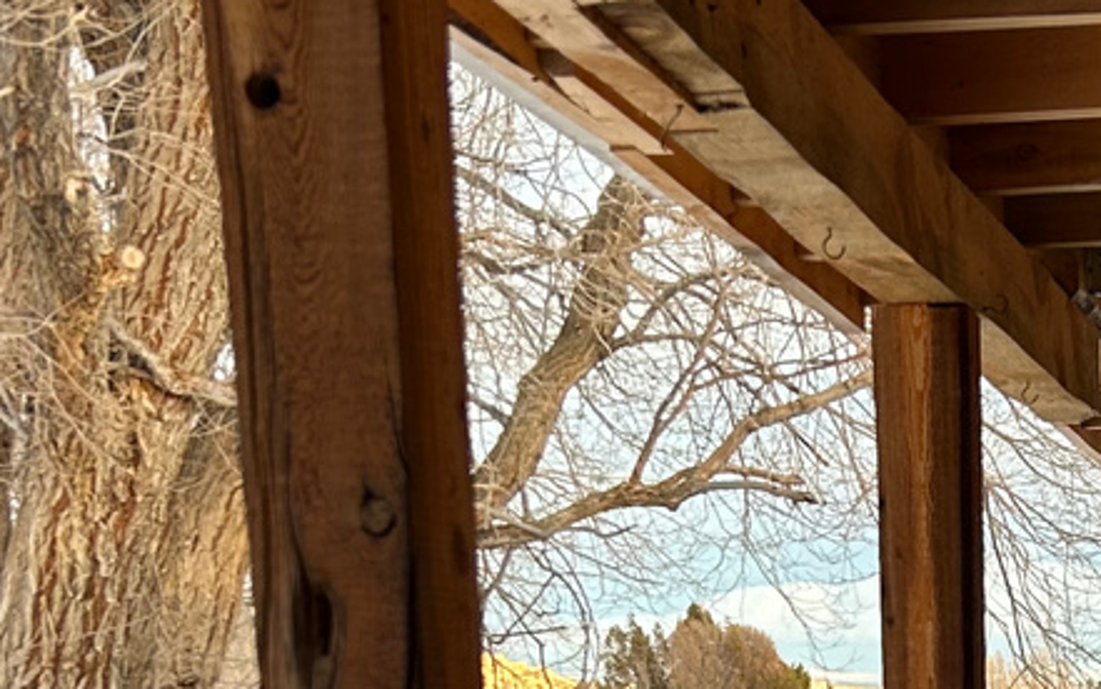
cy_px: 1163
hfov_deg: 20.6
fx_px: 2882
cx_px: 1203
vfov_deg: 12.6
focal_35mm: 96
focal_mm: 5.7
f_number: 1.5
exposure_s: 1/222
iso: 40
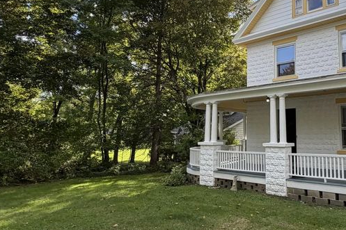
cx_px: 273
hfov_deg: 57.7
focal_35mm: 30
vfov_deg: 43.3
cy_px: 90
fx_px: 288
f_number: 2.2
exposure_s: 1/502
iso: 64
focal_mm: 2.22
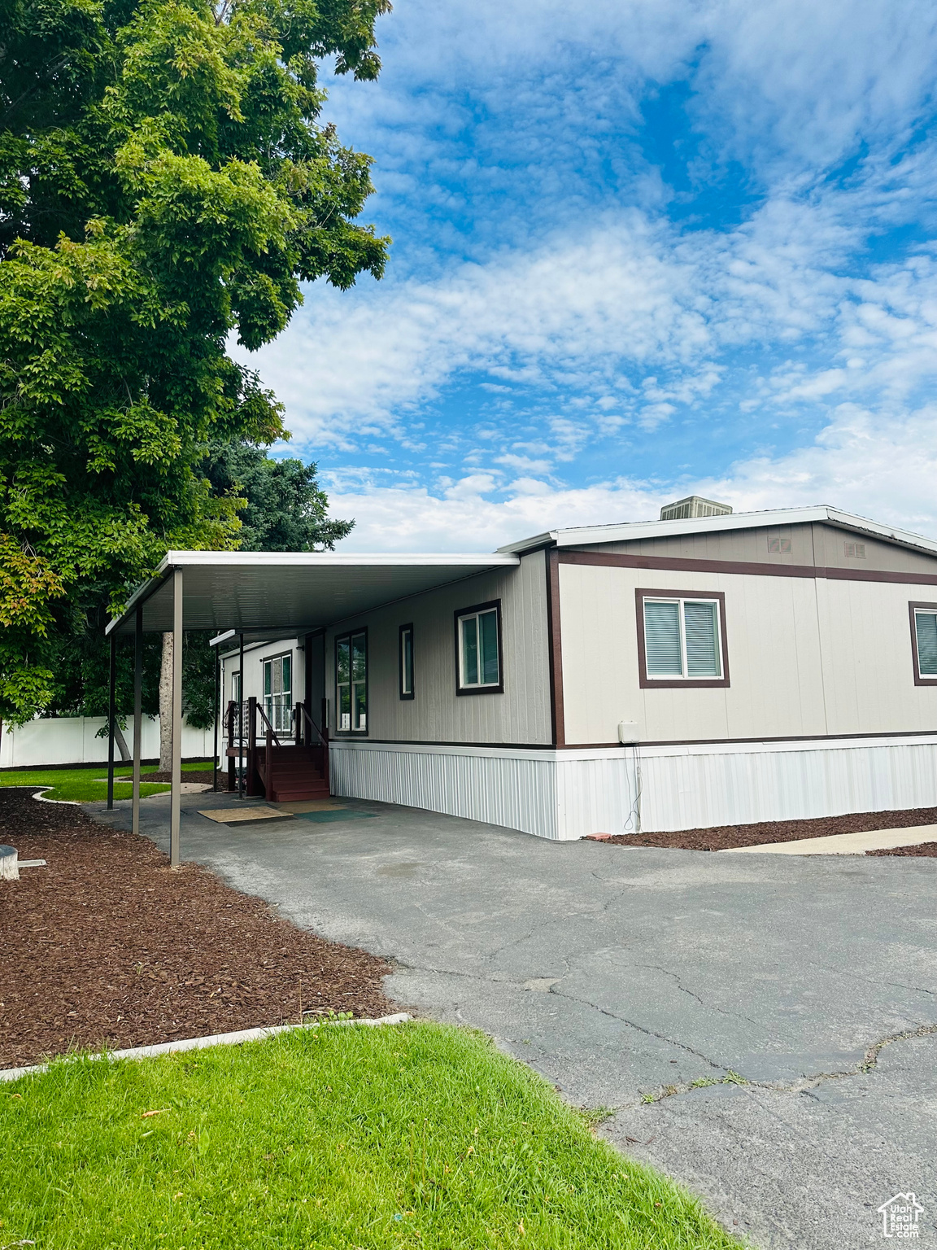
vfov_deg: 71.6
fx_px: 866
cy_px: 625
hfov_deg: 56.8
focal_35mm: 24
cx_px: 468
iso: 80
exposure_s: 1/3597
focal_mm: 6.86
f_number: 1.78
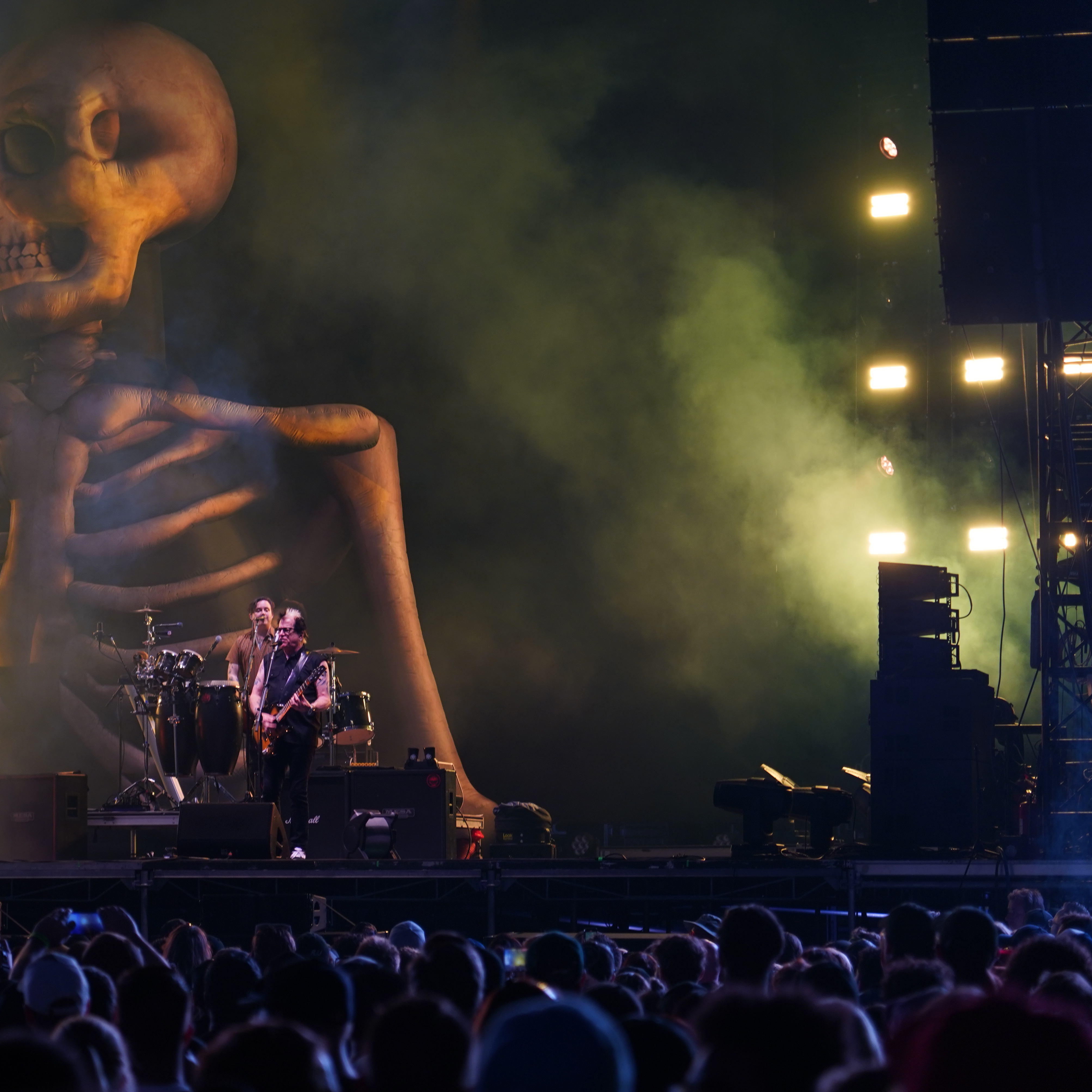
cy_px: 546
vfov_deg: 13.0
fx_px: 4783
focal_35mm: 134
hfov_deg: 13.0
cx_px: 286
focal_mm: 105
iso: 500
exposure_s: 1/125
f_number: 4
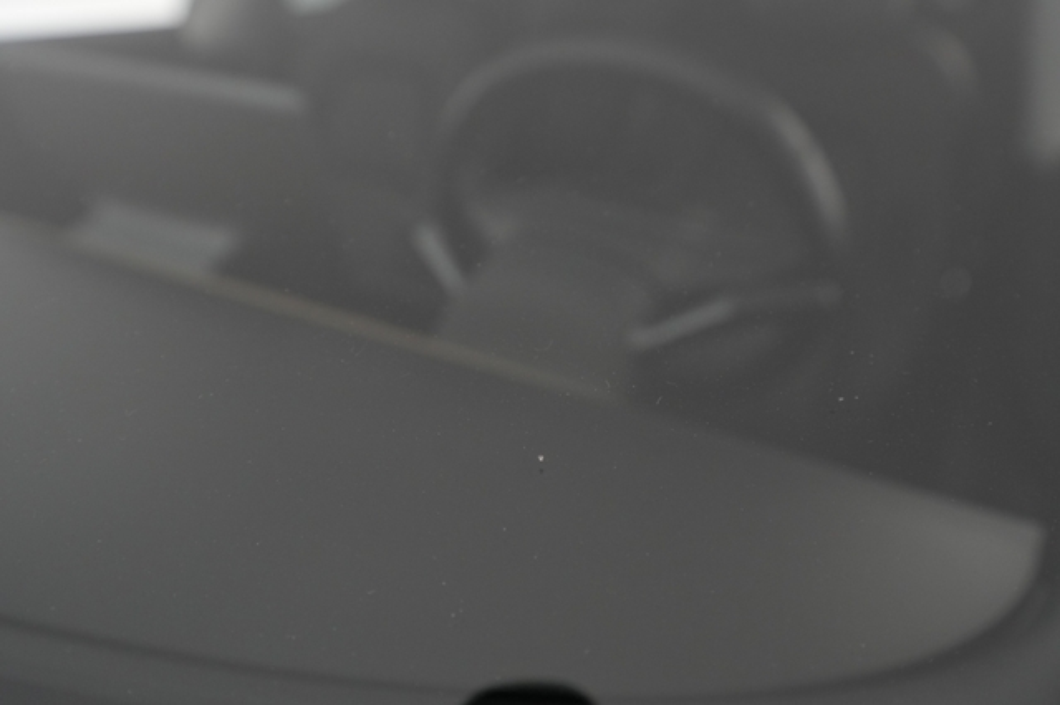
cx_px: 530
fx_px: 824
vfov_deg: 46.4
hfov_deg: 65.5
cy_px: 352
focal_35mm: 28
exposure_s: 1/100
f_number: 4.5
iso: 2500
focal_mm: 28
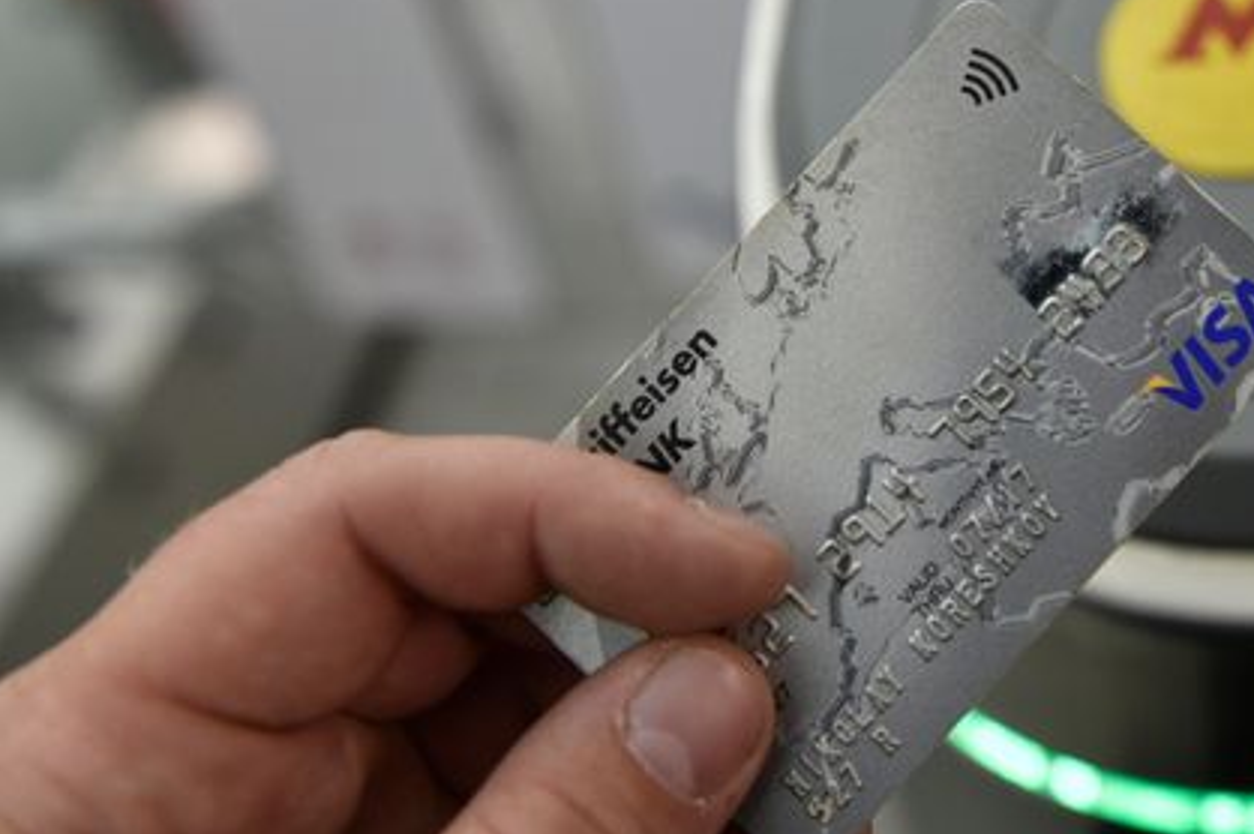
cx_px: 999
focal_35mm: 57
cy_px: 150
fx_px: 1984
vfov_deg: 23.3
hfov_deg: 34.1
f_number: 4
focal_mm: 34
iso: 2000
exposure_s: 1/160
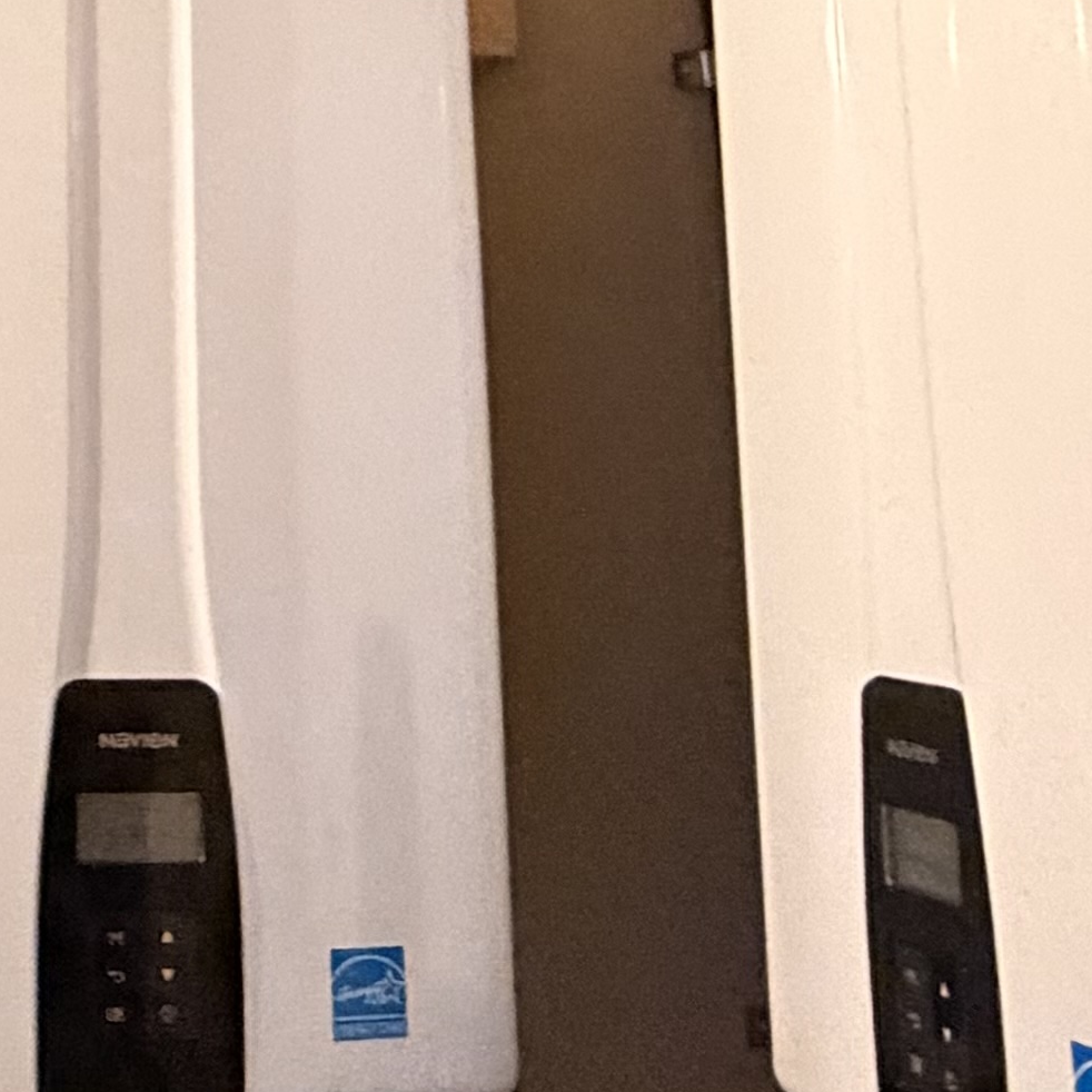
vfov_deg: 21.8
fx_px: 2570
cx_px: -33
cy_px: -302
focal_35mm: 72
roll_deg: -0.4
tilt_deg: +15.1
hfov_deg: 22.9
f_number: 2.2
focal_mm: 2.22
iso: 1000
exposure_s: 1/40
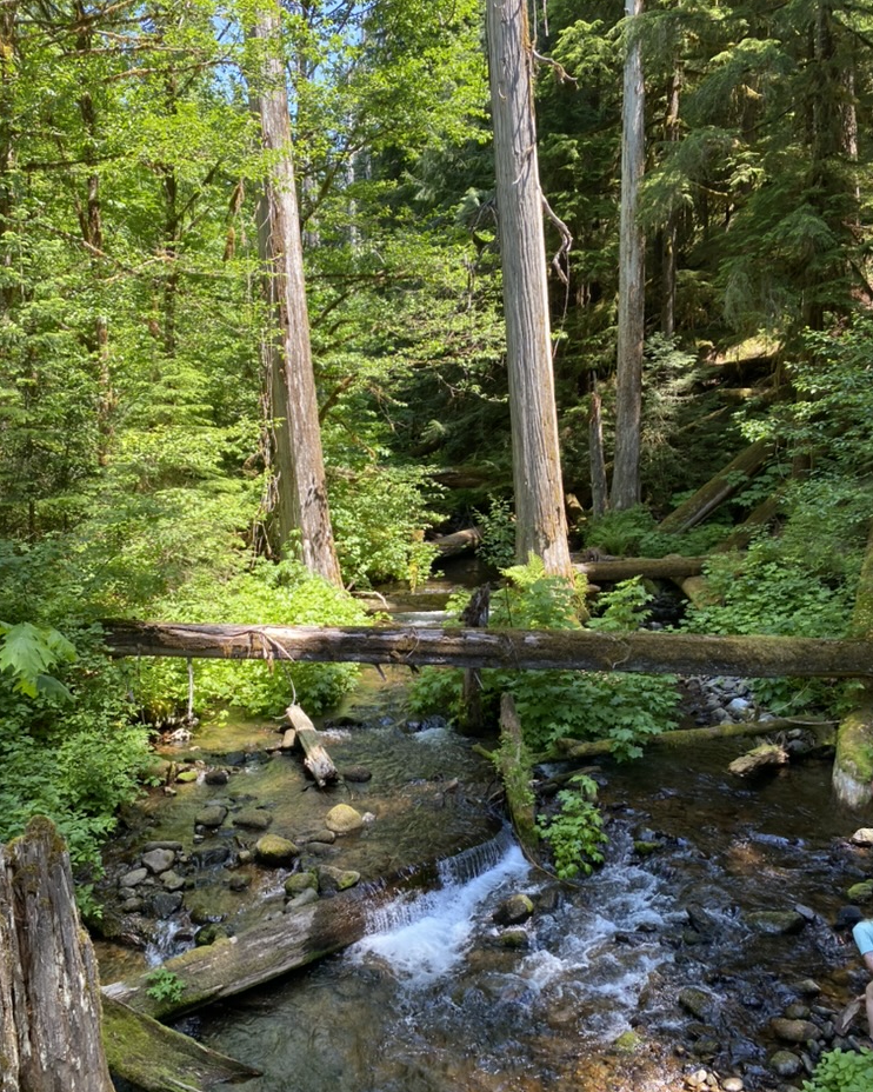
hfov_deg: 51.5
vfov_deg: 62.2
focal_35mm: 28
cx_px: 427
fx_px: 905
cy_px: 537
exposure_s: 1/260
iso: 32
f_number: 1.8
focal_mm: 4.25
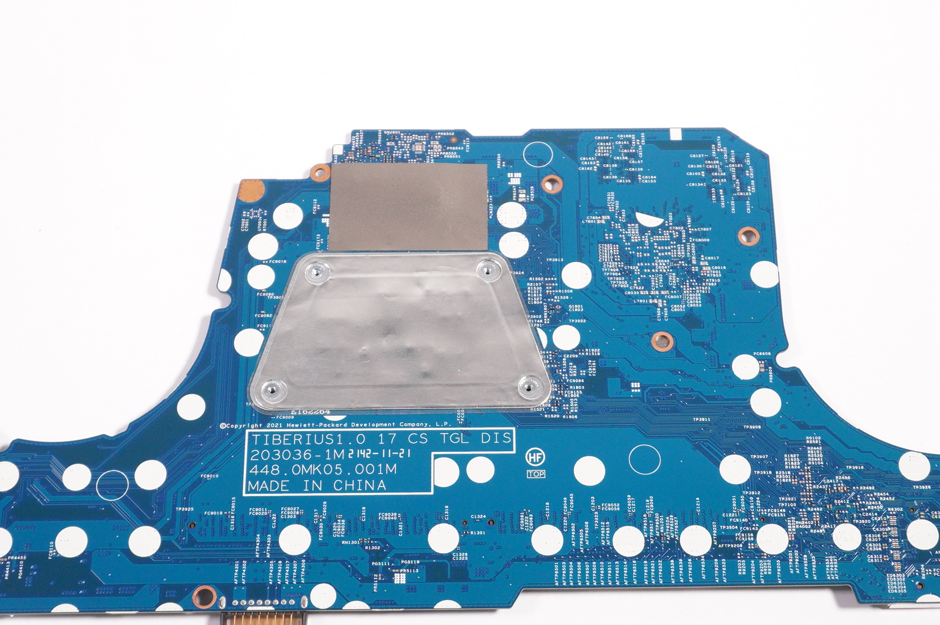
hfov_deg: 31.9
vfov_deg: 21.5
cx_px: 520
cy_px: 372
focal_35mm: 63
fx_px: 1641
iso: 1250
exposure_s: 1/200
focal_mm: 23
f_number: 5.6
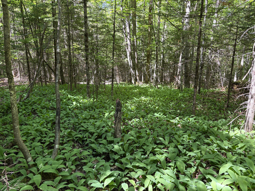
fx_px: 192
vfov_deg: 53.1
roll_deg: -1.2
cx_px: 128
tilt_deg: -13.8
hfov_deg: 67.3
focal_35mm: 26
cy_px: 96
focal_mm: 5.96
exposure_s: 1/121
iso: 80
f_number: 1.6
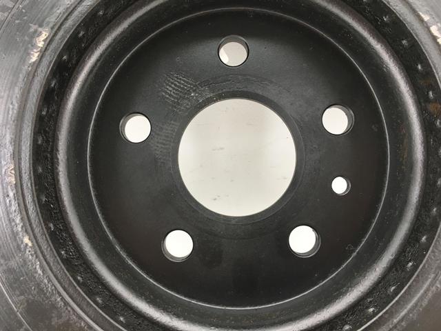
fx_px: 369
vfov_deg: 48.2
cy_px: 166
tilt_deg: -26.6
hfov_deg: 61.7
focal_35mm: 29
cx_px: 220
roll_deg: +2.6
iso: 25
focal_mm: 4.15
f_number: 2.2
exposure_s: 1/33
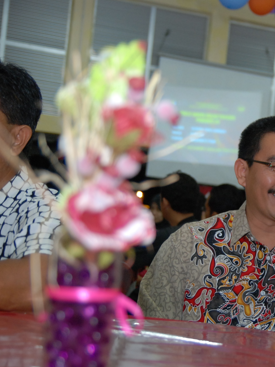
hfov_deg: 19.2
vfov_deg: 26.3
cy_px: 209
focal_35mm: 74
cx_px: 291
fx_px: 784
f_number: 2.8
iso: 500
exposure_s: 1/60
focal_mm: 30
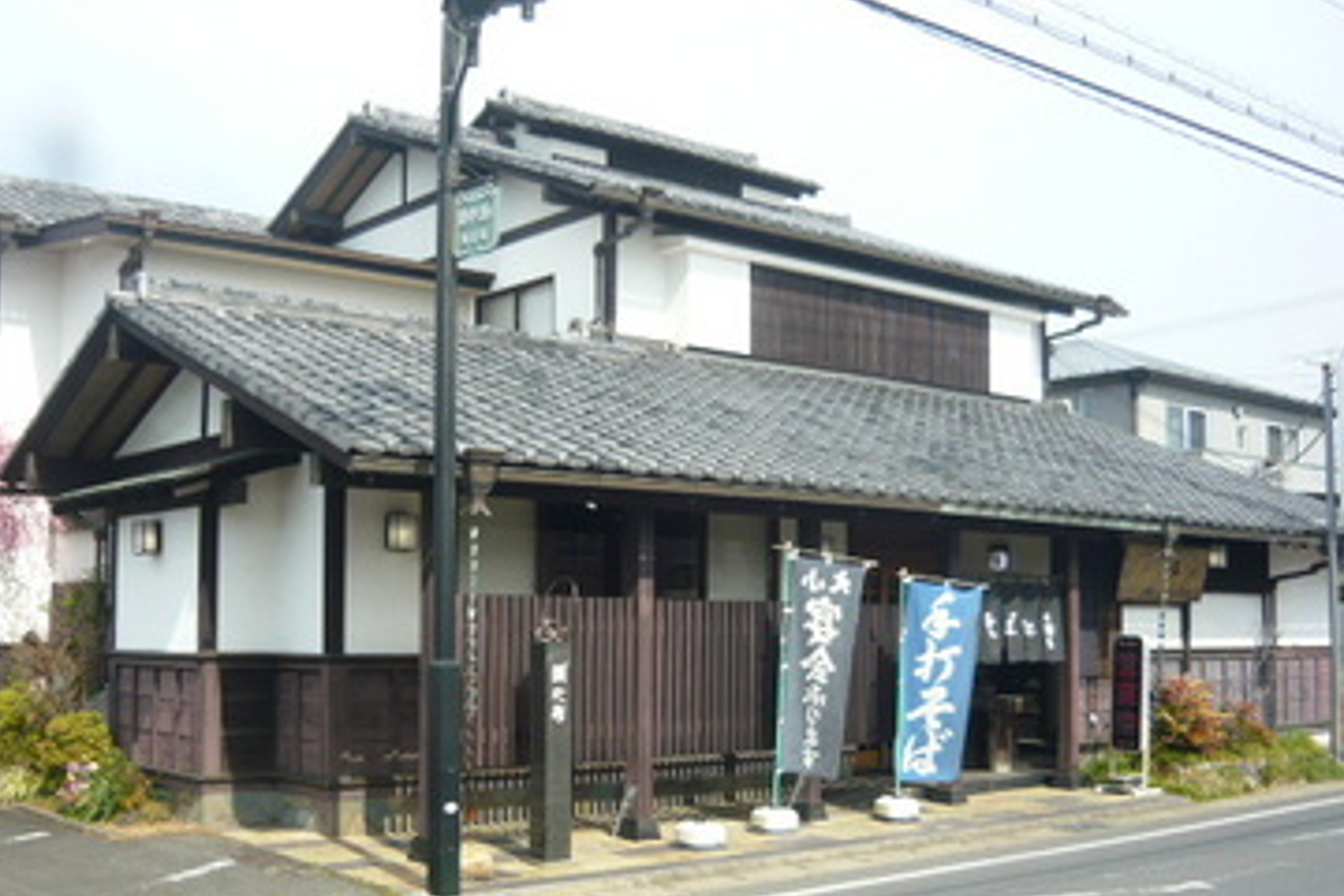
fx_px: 1493
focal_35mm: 40
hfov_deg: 48.4
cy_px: 558
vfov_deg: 33.2
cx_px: 635
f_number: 8
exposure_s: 1/125
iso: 100
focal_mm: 5.5
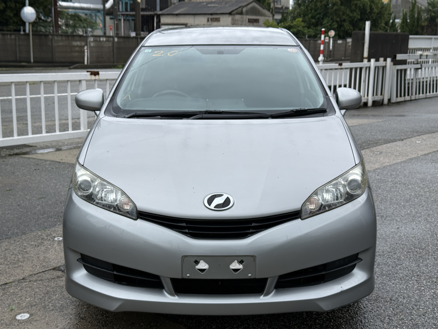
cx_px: 219
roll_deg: -1.2
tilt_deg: -11.1
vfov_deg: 30.3
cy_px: 164
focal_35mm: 48
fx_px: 607
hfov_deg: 39.7
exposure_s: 1/1330
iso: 64
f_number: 1.78
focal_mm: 6.76
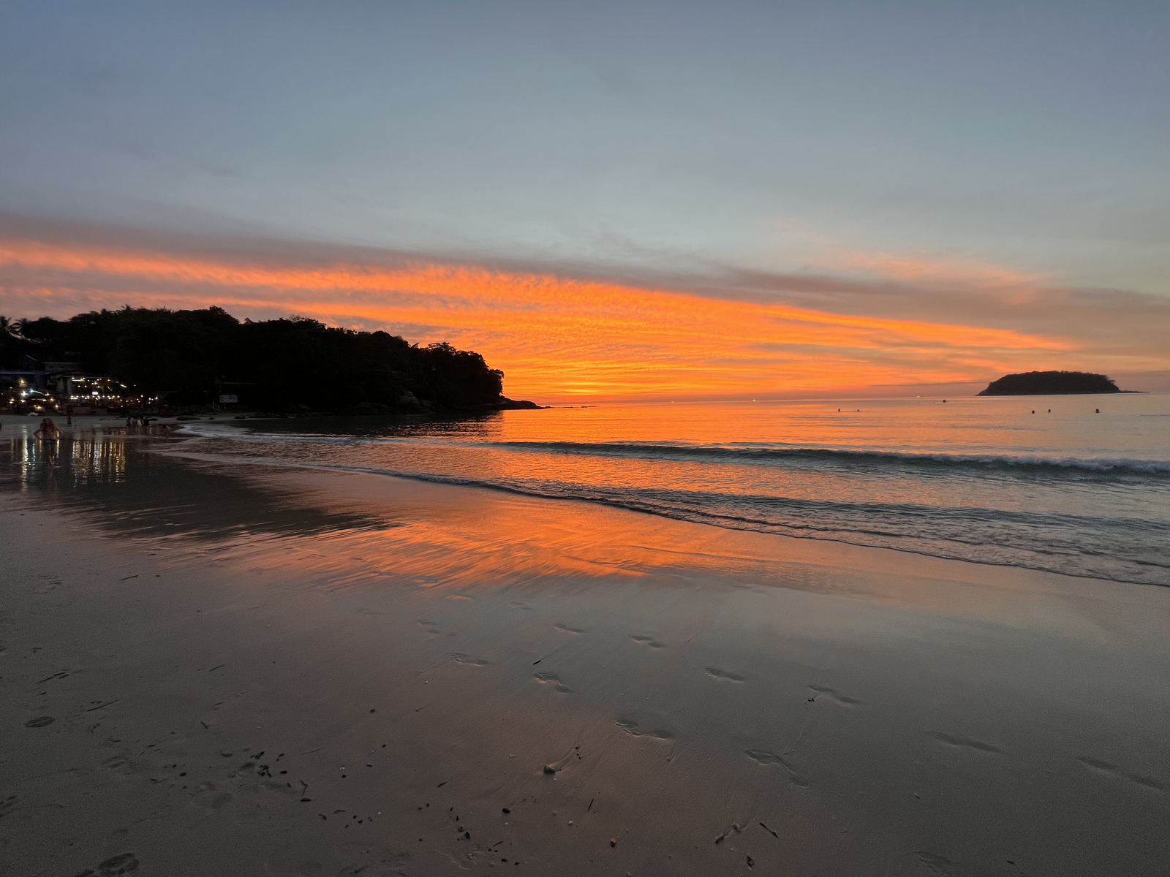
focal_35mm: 13
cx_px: 585
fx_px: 439
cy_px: 438
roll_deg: +1.3
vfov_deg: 89.9
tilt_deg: -4.3
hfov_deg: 106.2
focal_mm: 1.57
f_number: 1.8
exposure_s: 1/121
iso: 64
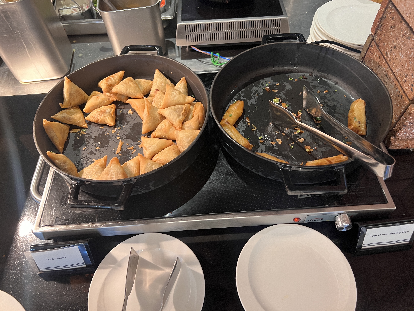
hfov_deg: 67.3
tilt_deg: -52.7
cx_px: 207
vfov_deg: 53.1
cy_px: 156
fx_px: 311
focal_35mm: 26
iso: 160
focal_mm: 5.7
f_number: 1.5
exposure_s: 1/50
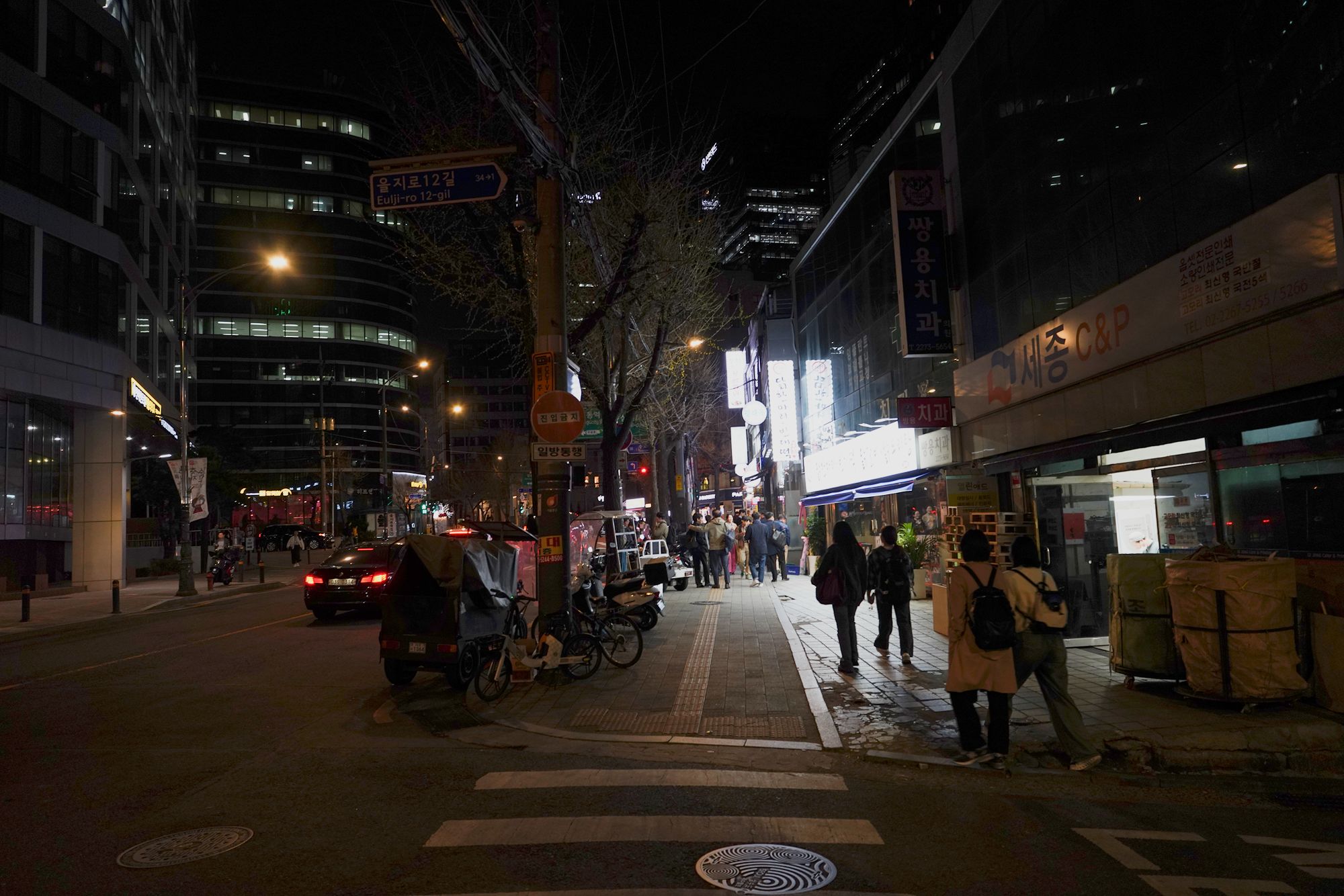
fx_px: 896
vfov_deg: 53.1
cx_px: 672
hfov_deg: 73.7
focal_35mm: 24
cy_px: 448
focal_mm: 24
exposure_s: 1/100
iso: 800
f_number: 4
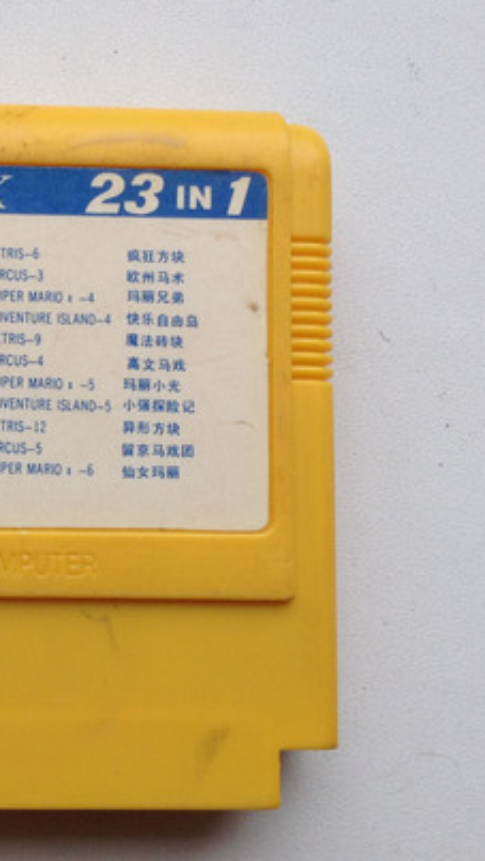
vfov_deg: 36.6
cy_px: 432
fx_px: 1302
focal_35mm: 57
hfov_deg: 20.2
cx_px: -47
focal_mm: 3.3
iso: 32
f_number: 2.4
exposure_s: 1/120
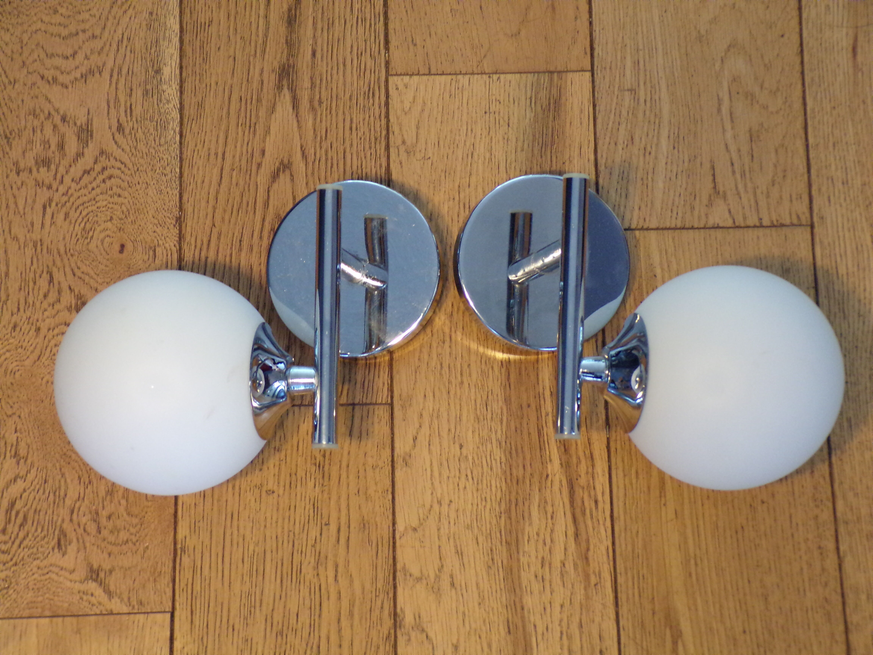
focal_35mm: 74
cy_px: 328
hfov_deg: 26.3
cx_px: 436
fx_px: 1866
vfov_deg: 19.9
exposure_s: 1/14
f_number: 3.9
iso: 400
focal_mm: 13.3
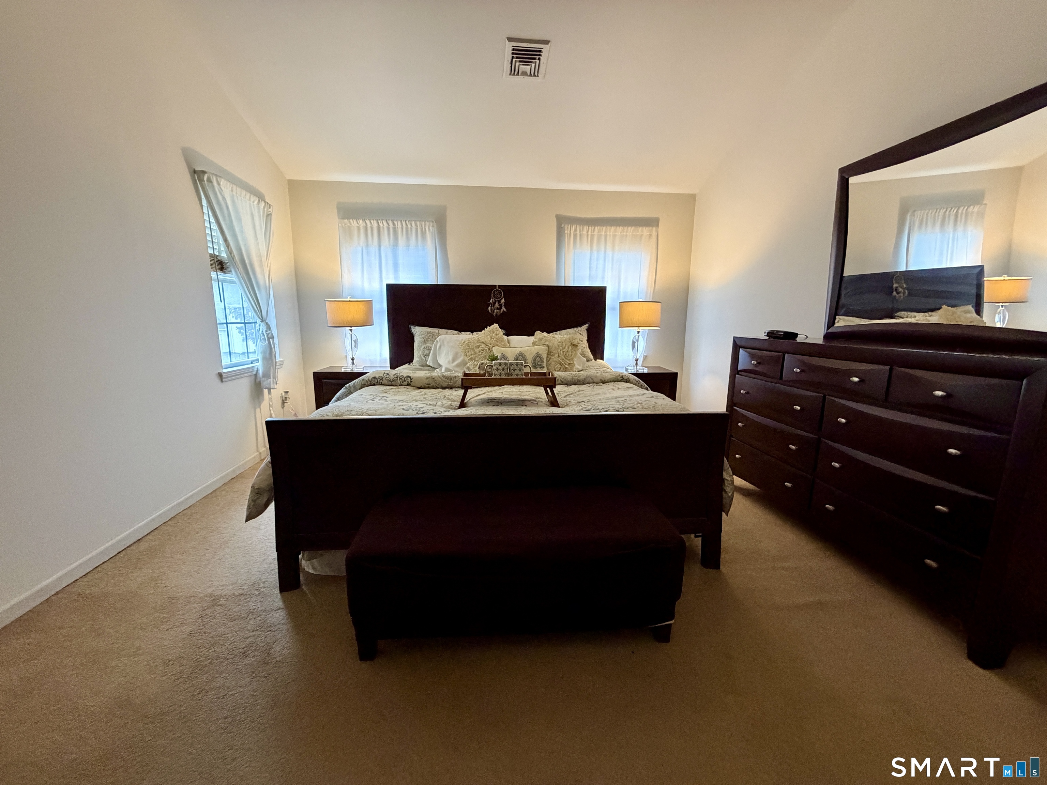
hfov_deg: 102.1
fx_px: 423
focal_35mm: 14
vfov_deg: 85.7
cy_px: 392
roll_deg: -0.3
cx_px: 524
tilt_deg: -9.2
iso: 500
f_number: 2.2
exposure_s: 1/60
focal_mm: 2.22
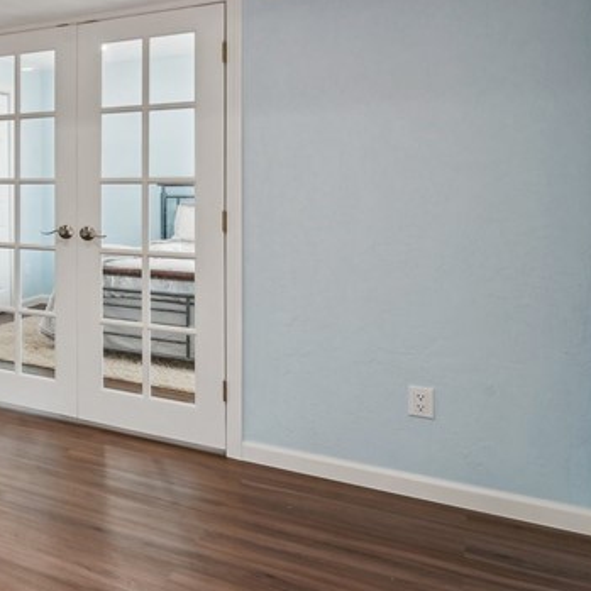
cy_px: 188
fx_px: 715
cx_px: -316
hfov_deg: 27.9
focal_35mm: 37
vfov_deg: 44.2
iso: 80
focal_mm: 14
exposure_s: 1/13
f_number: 11
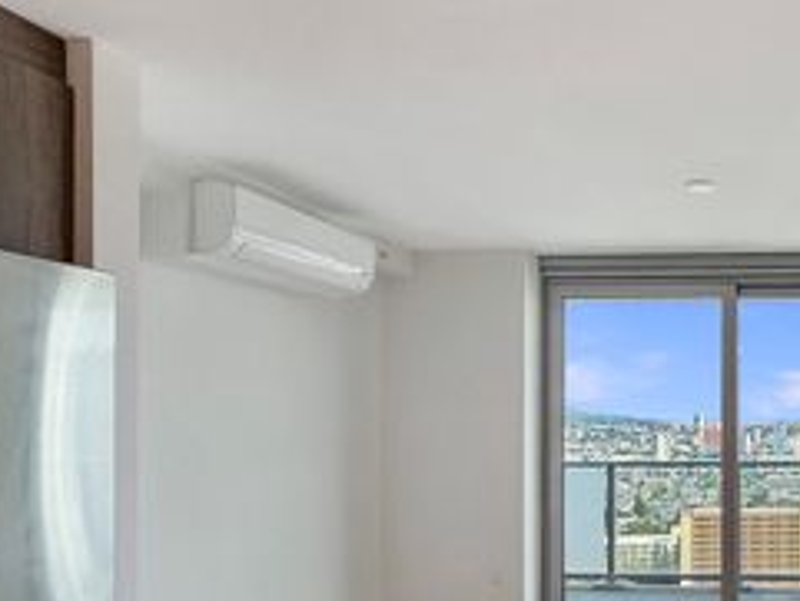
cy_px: 407
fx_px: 671
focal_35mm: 29
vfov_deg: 47.4
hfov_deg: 51.0
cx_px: 780
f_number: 2.2
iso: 50
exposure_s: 1/123
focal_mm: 2.22
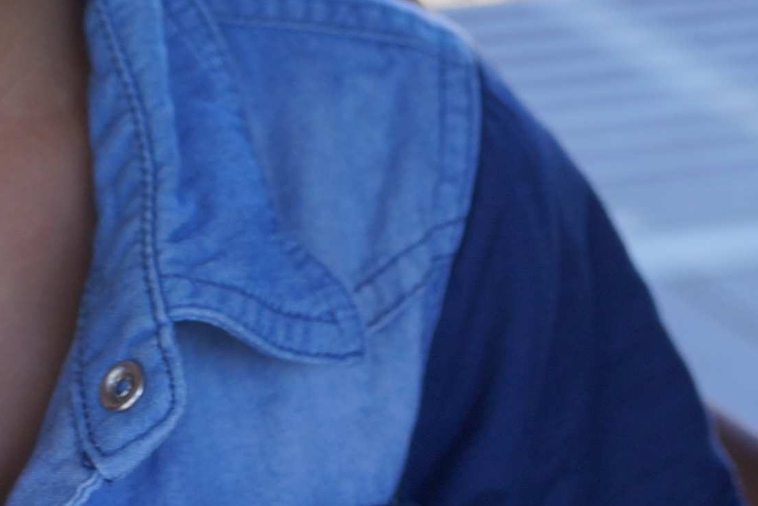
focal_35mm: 191
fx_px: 4022
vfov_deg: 6.8
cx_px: 21
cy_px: -665
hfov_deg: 10.7
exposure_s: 1/80
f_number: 5
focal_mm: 35
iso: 100
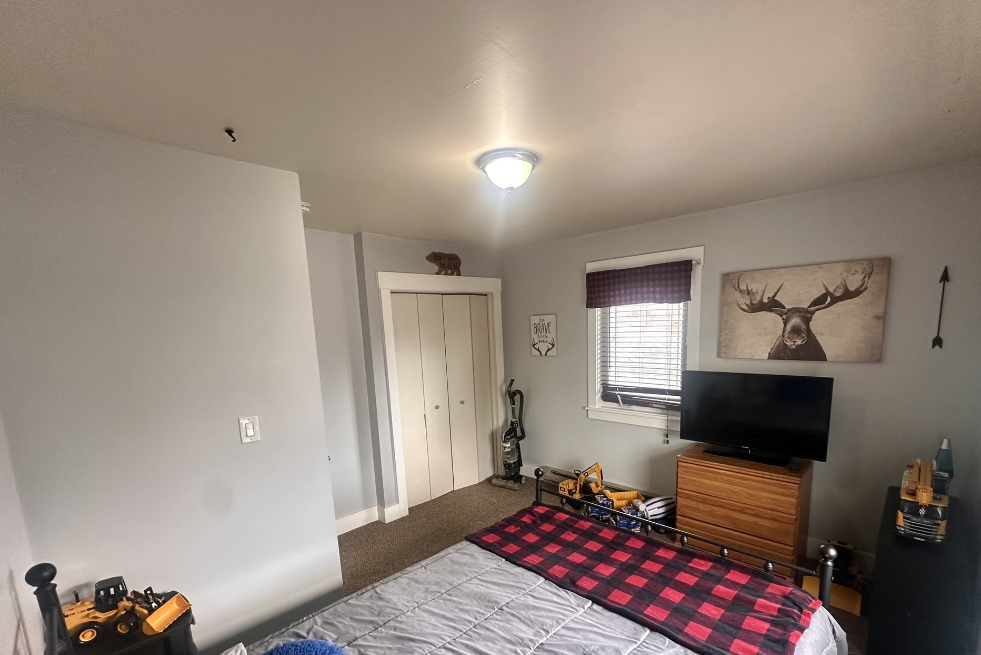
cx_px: 509
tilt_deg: -9.2
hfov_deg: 96.7
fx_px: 436
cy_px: 393
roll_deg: +1.9
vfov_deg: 73.0
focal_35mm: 16
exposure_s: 1/60
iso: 200
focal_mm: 2.22
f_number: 2.2
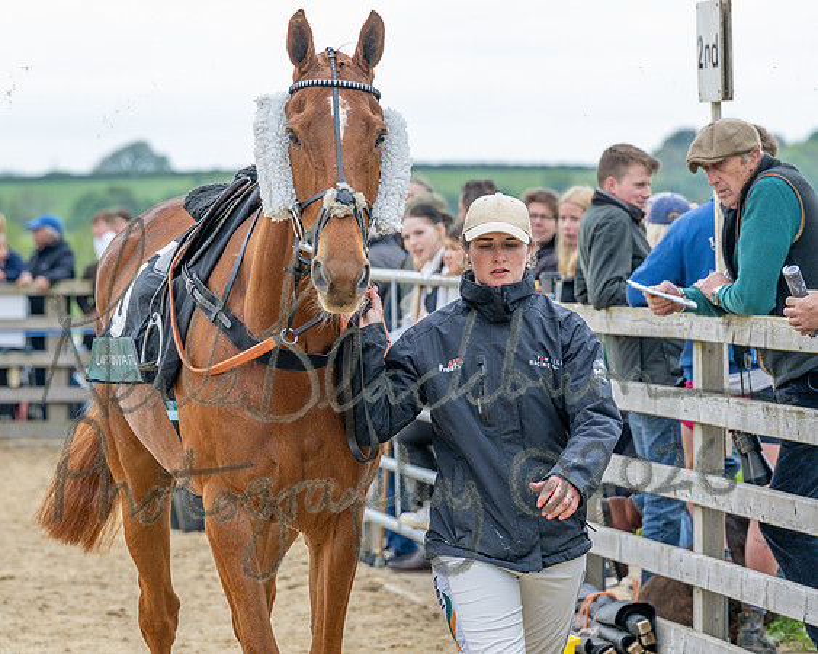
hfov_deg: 9.7
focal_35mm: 199
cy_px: 340
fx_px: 4823
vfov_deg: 7.8
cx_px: 444
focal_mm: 110
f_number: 4.5
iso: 400
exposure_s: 1/640
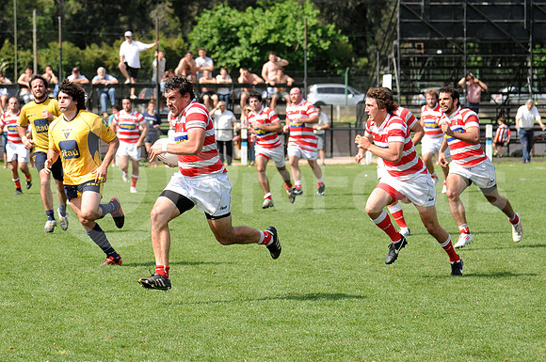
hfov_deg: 14.9
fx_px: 2090
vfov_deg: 9.9
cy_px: 181
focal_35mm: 138
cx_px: 273
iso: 250
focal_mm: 92
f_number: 4.5
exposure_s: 1/800
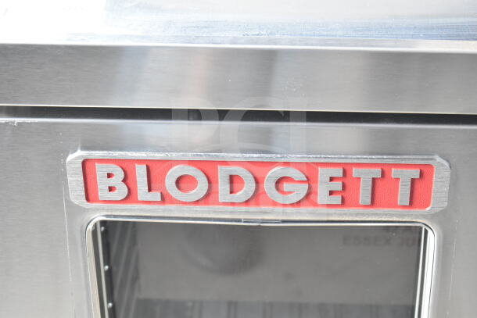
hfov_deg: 24.6
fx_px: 1093
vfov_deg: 16.6
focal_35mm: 82
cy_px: 159
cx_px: 238
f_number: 5.6
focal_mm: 55
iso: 2200
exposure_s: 1/100
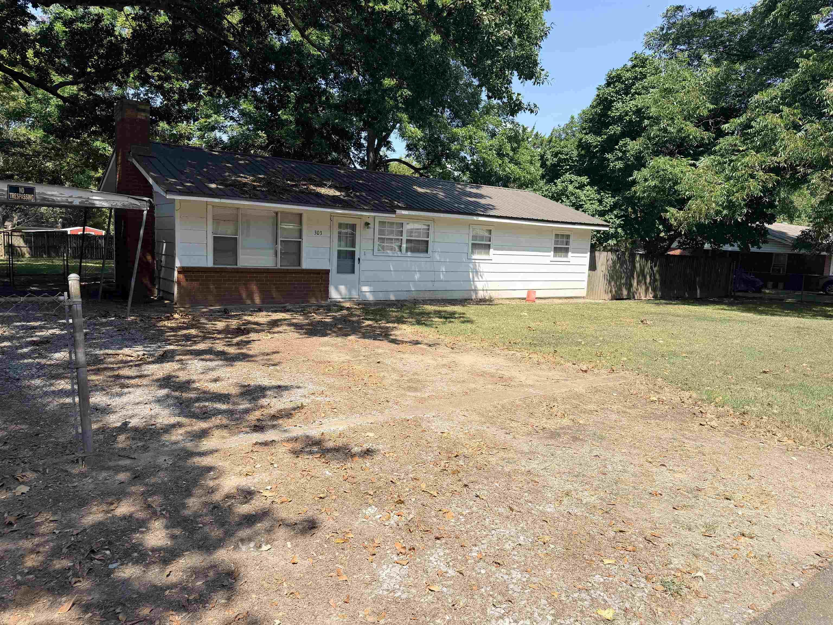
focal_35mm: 24
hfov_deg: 71.6
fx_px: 578
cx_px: 416
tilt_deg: -6.6
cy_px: 312
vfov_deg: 56.8
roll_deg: -2.8
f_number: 1.78
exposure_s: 1/3145
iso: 80
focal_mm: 6.76
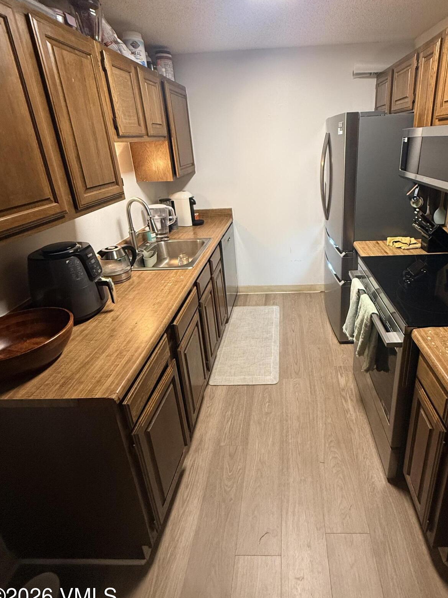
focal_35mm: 18
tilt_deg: -19.3
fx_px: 311
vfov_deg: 86.9
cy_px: 247
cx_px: 275
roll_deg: +2.6
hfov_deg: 70.6
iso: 250
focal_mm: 2.22
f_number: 2.2
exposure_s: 1/60
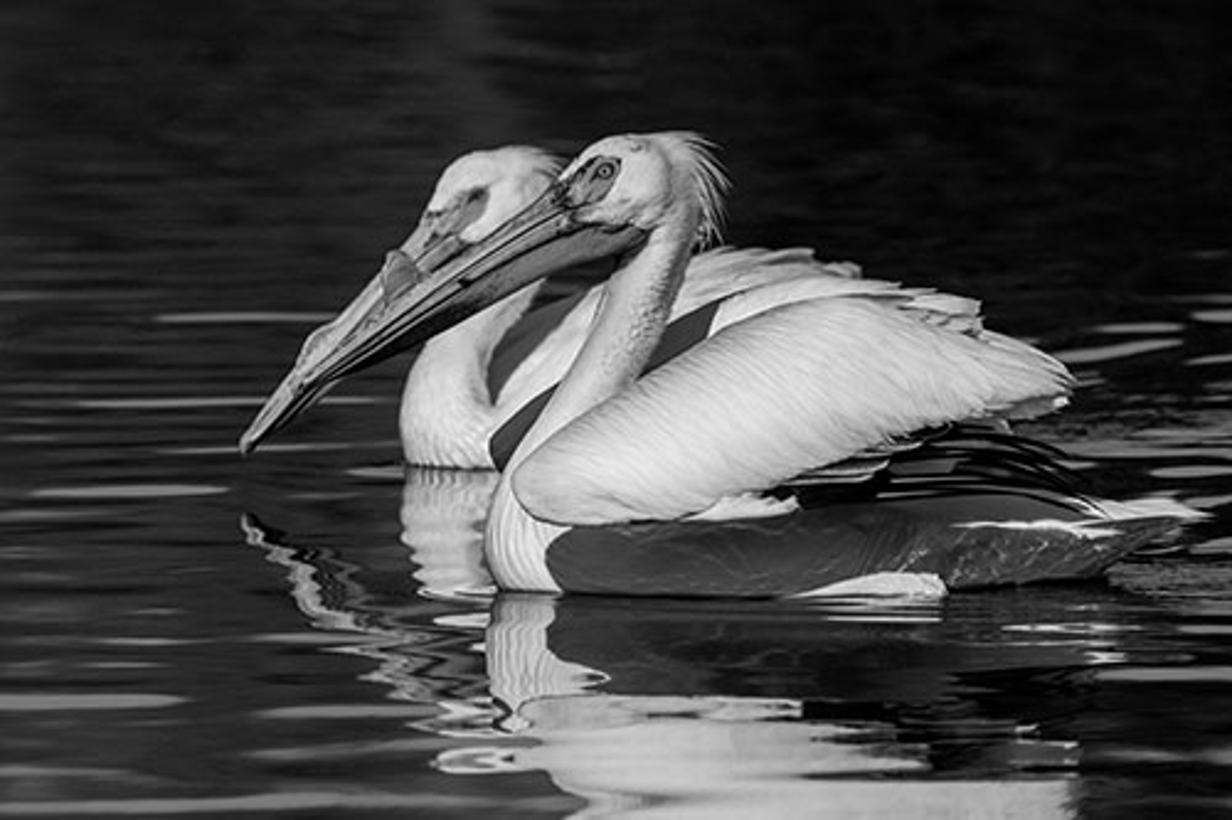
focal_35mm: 750
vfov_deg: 1.8
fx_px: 25657
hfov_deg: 2.8
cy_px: 410
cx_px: 616
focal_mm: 750
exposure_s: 1/4000
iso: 2000
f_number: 12
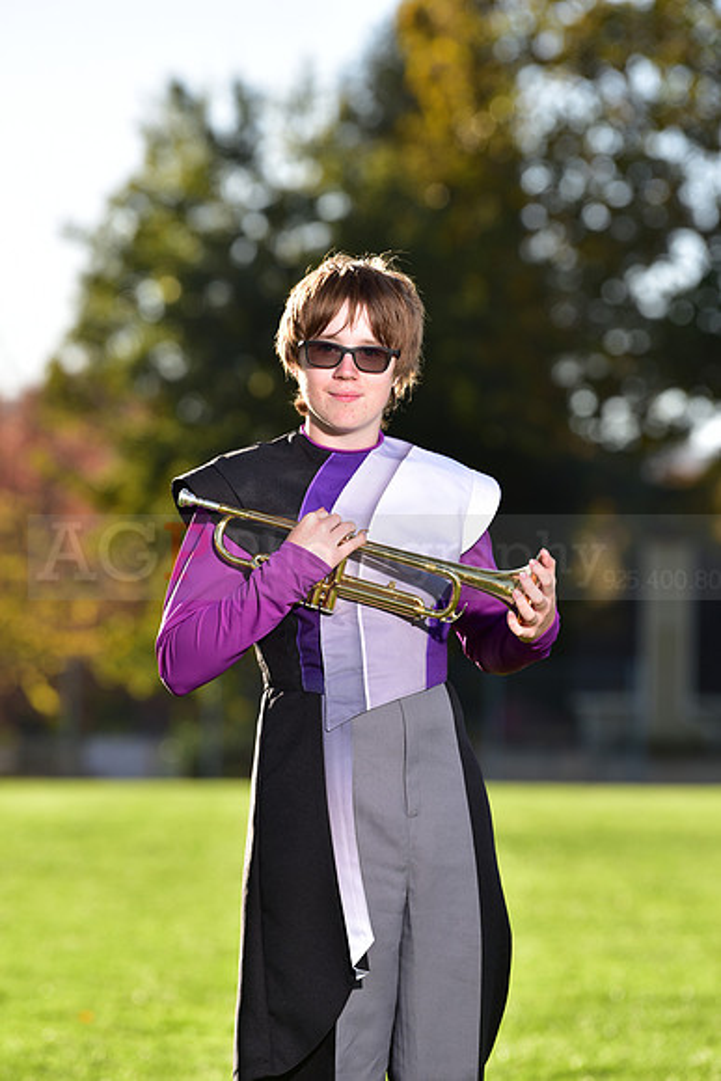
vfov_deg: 10.3
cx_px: 360
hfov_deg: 6.9
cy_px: 540
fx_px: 6004
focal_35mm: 200
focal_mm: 200
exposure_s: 1/250
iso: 80
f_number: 5
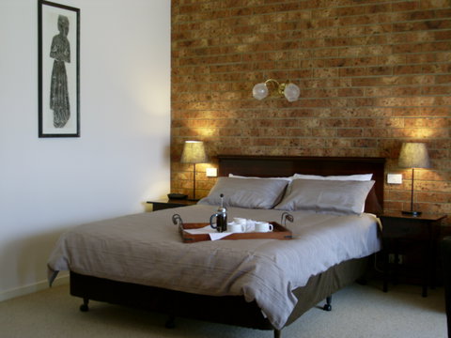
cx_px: 226
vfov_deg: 29.7
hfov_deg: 38.9
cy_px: 169
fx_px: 638
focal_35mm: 49
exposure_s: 1/15
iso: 100
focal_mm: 8.1
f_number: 3.5
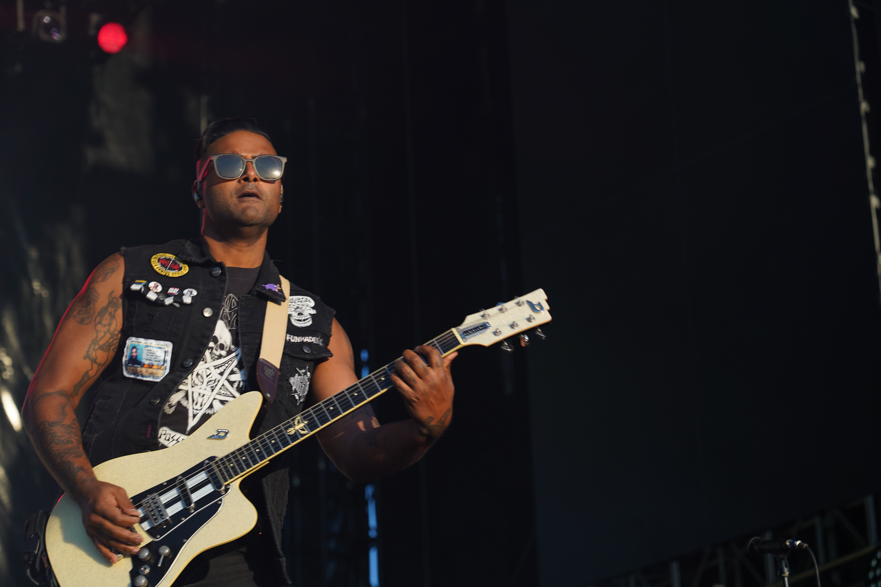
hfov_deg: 19.5
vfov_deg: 13.0
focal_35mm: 105
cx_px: 440
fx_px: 2569
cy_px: 294
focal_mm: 105
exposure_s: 1/250
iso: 100
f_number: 5.6
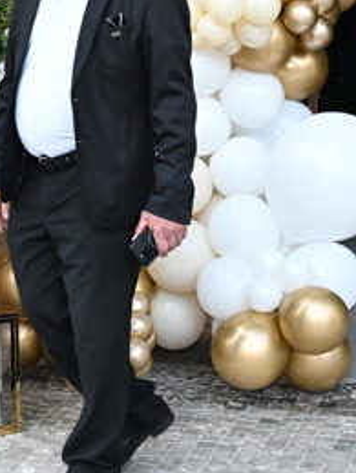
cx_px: 53
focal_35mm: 110
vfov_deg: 17.8
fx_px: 1505
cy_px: 168
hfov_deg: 13.4
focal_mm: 43
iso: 800
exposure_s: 1/250
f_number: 5.6
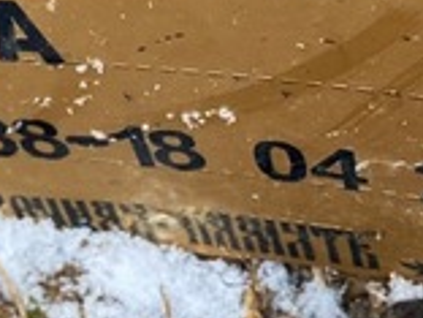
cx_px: 176
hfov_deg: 14.8
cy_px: -90
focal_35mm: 133
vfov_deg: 10.9
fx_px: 1625
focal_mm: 4.25
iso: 125
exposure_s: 1/121
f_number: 1.8
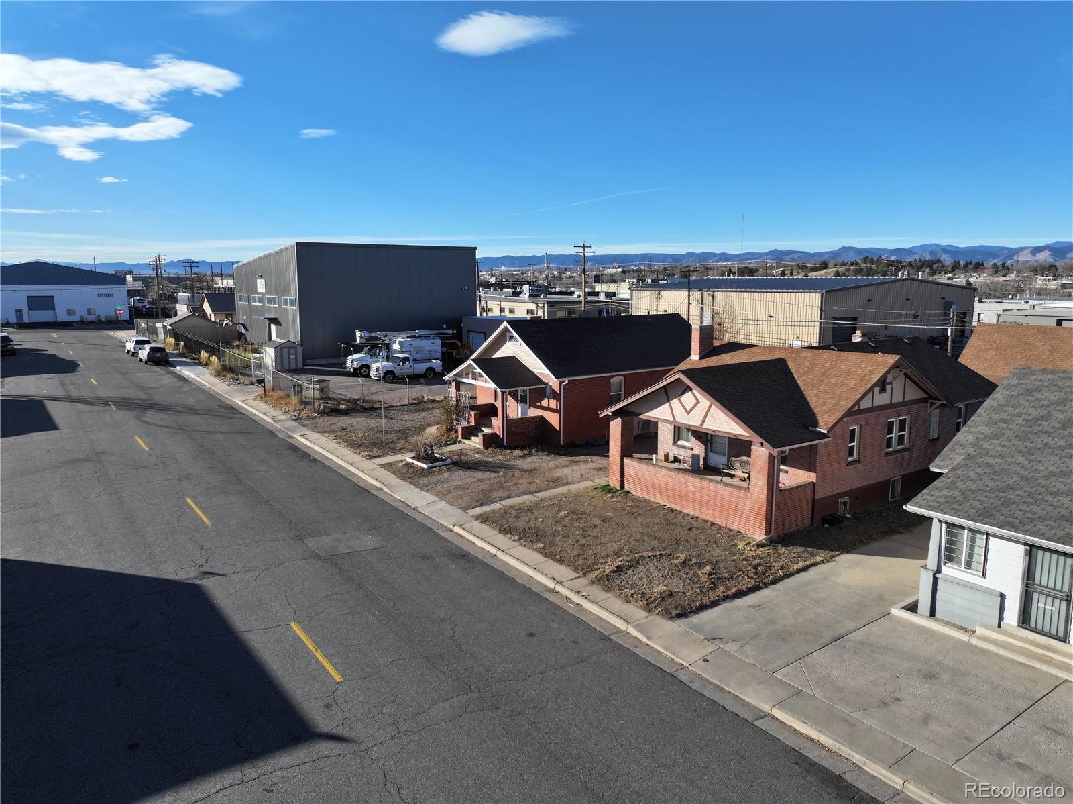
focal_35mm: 24
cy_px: 402
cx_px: 536
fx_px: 743
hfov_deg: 71.6
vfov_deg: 56.8
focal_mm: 12.29
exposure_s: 1/1600
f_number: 2.8
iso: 120
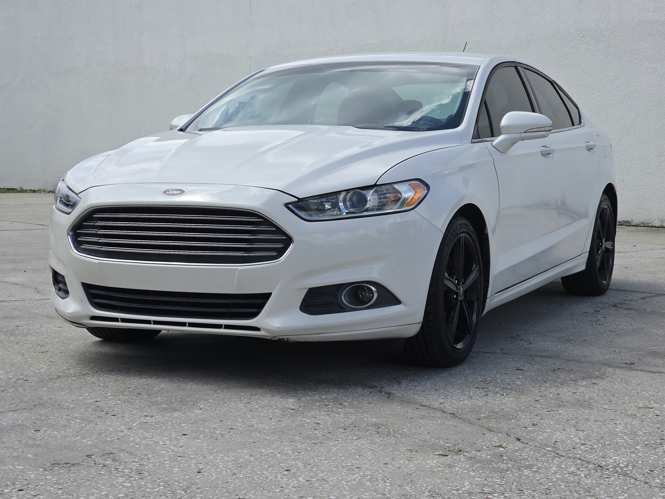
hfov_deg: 28.2
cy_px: 250
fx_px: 1326
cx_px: 332
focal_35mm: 69
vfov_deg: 21.3
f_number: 2.4
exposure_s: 1/2365
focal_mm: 7.9
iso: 50
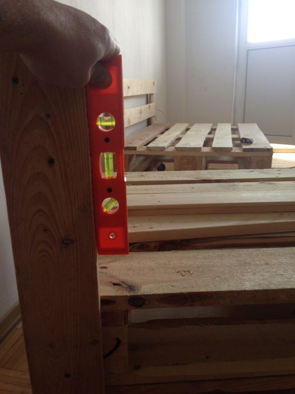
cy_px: 197
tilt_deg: -11.3
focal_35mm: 33
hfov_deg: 42.9
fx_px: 375
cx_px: 148
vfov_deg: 55.4
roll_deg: -0.9
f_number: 2.4
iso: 50
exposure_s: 1/30
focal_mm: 4.12
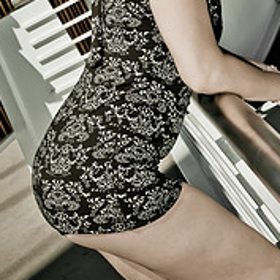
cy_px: 36
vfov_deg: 10.7
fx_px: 1483
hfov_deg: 10.8
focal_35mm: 162
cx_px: 180
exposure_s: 1/500
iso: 200
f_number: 14
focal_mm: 50
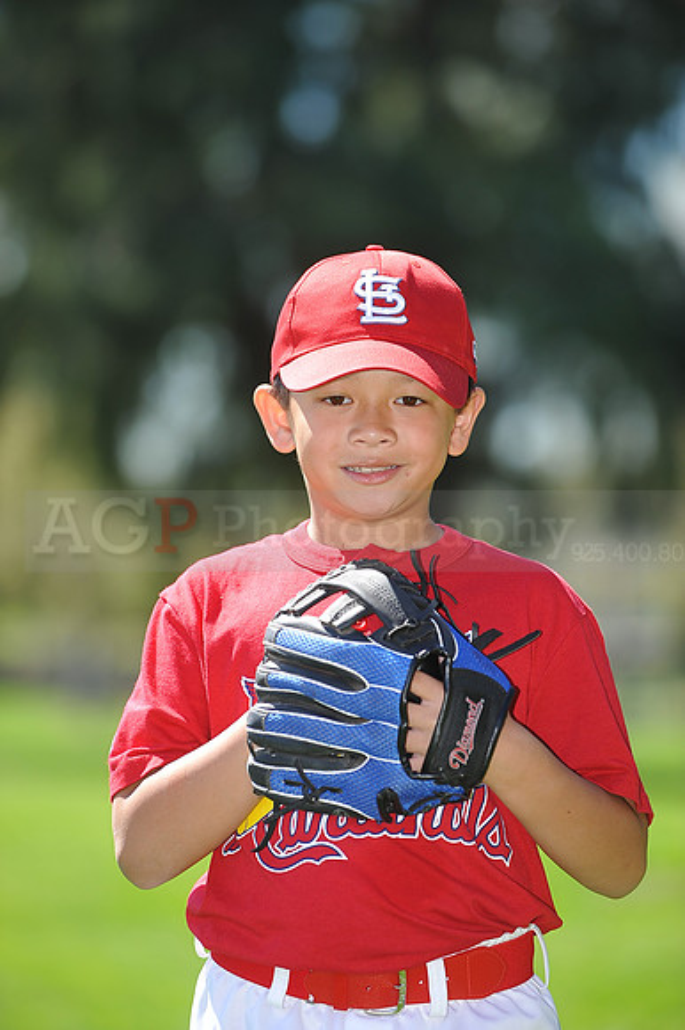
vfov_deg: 10.3
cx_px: 342
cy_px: 515
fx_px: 5715
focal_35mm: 200
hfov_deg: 6.9
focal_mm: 200
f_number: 4.5
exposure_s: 1/500
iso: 200
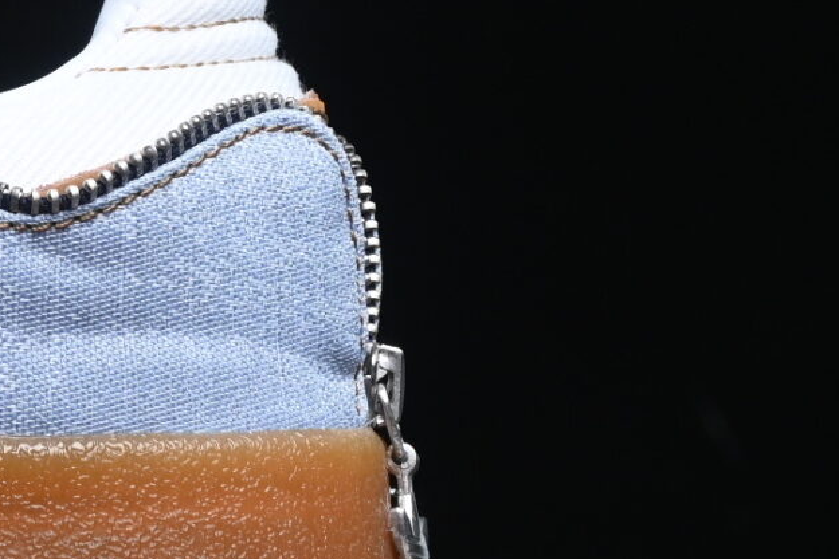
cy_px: -15
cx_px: -658
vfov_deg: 4.5
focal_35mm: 307
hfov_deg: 6.6
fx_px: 7156
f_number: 6.3
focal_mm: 50
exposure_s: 1/60
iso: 160
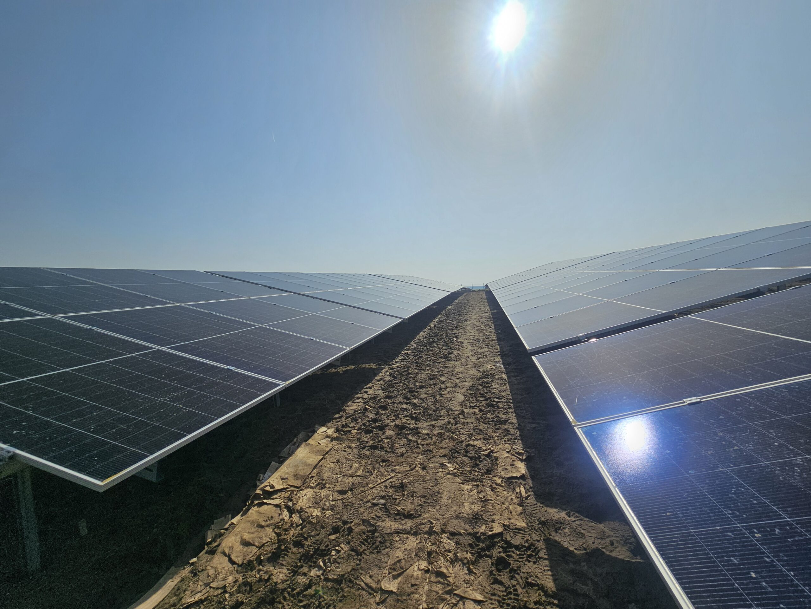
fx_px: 305
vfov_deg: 89.9
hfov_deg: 106.2
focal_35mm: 13
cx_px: 406
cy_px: 304
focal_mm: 2.2
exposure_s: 1/10024
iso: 50
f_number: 2.2
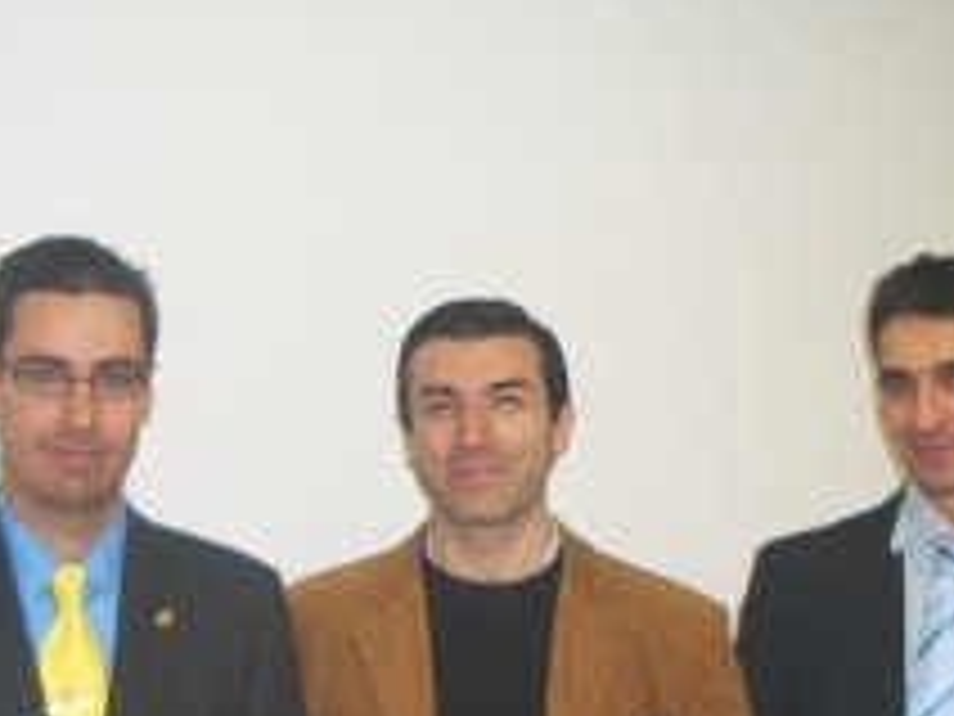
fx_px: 1819
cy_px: 549
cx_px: 486
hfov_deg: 29.4
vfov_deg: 22.0
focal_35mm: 66
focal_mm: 5.8
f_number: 2.6
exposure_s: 1/60
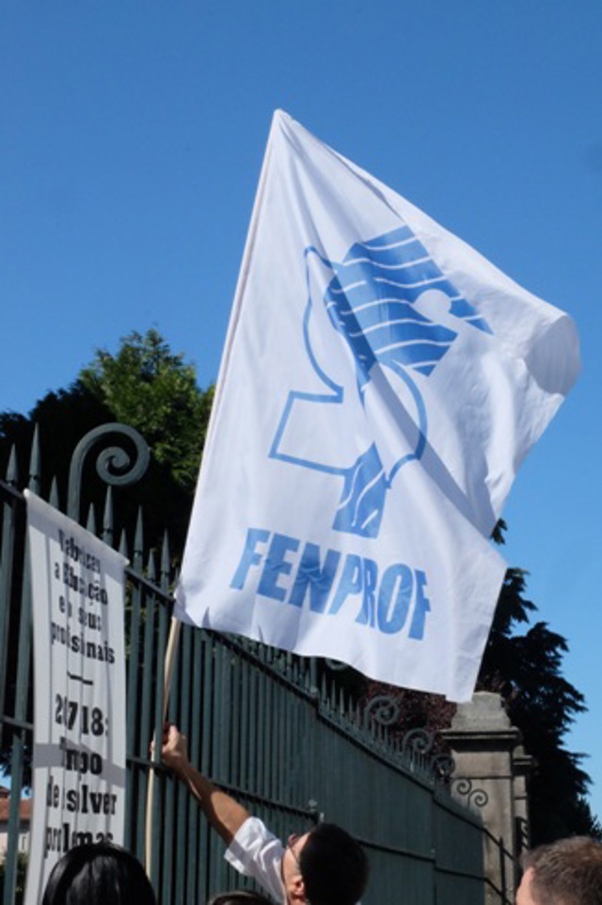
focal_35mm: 60
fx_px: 1507
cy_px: 452
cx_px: 301
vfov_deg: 33.4
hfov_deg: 22.6
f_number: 22
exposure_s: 1/500
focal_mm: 40.2
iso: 5000
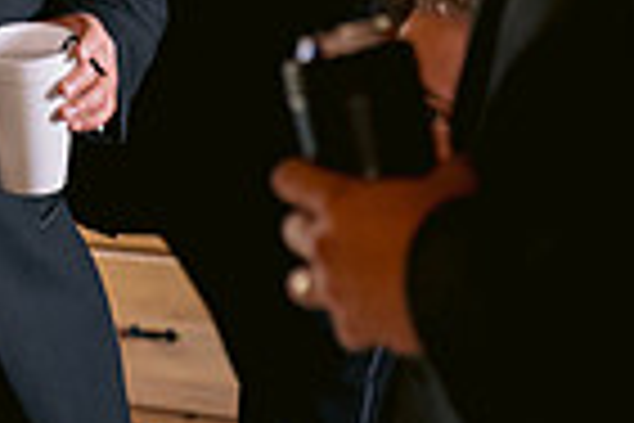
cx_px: -4
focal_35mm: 288
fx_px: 5072
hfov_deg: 7.1
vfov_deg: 4.8
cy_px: -115
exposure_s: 1/50
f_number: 2.8
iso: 1000
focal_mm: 70
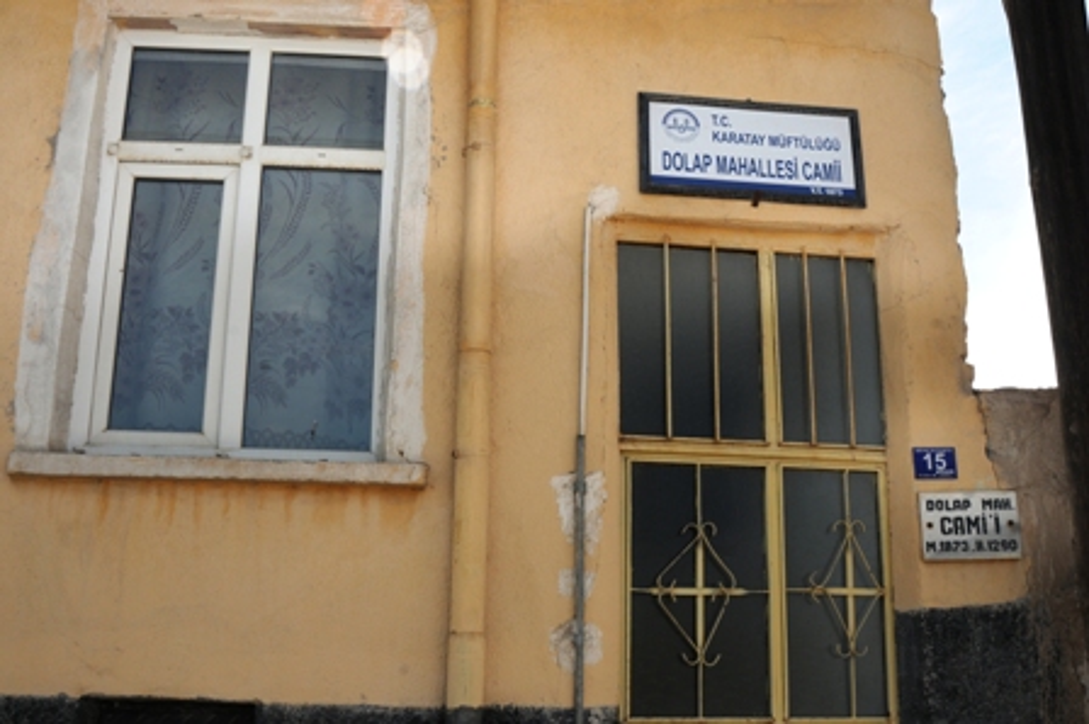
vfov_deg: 36.8
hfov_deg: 53.2
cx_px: 544
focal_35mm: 36
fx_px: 1088
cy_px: 362
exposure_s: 1/250
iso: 200
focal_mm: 24
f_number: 11
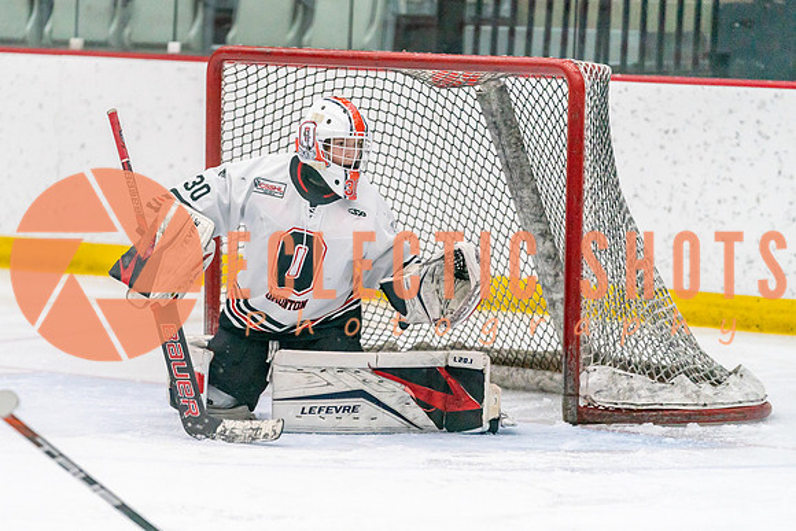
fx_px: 5882
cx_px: 283
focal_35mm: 266
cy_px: 255
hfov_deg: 7.7
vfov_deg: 5.2
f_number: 2.8
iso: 3200
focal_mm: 200
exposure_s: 1/1250
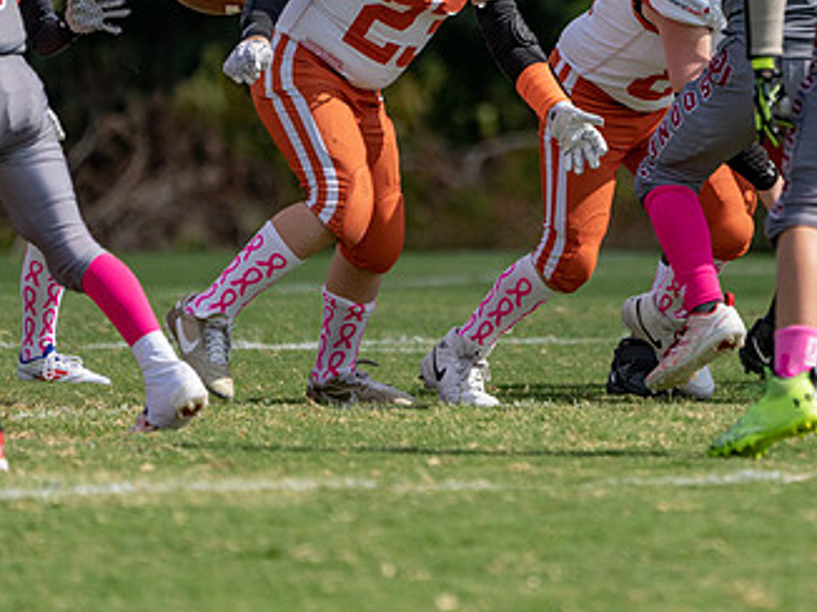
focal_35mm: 734
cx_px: 571
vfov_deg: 2.0
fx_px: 17311
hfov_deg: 2.7
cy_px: 118
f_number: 5.6
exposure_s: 1/1600
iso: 200
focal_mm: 400
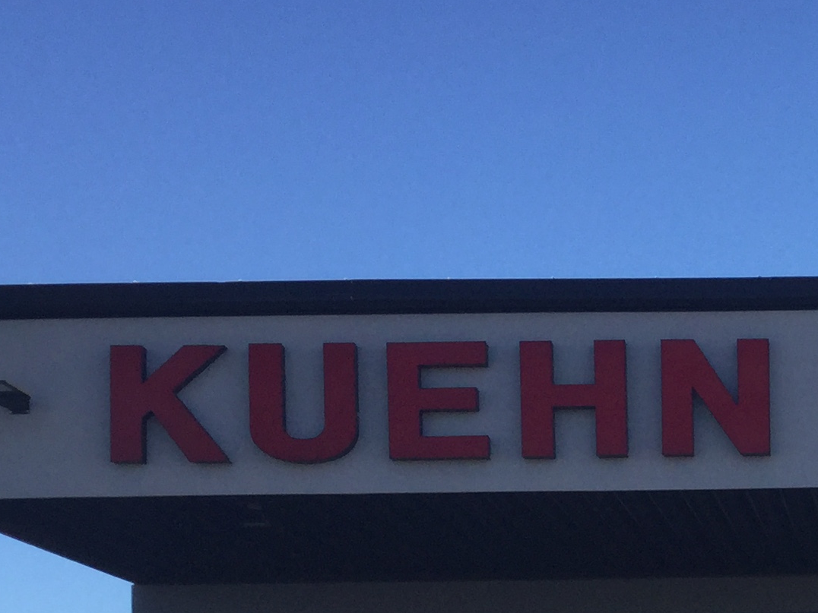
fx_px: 2221
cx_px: 954
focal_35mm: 94
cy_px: 781
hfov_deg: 19.7
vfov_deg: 15.1
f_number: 2.4
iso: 25
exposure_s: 1/858
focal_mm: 3.3
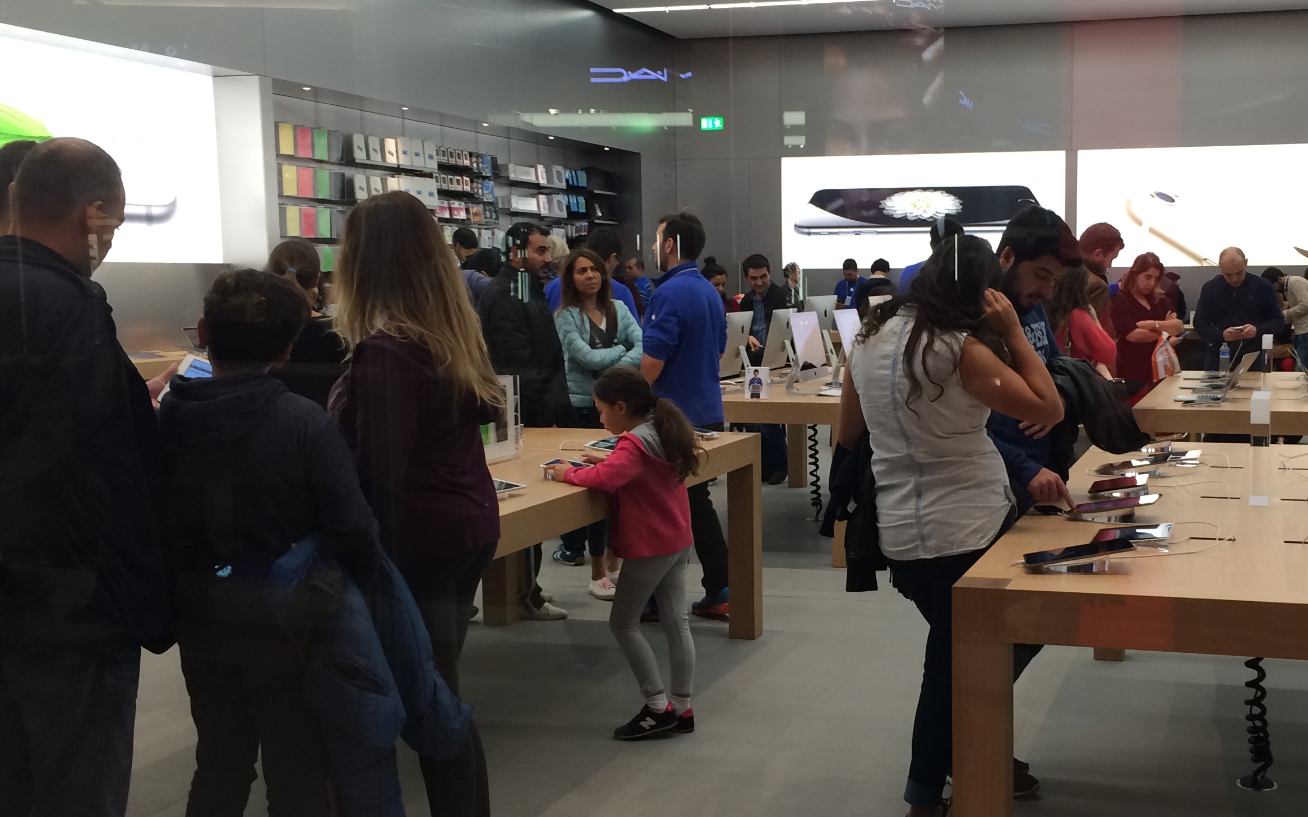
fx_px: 1533
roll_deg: +1.5
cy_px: 445
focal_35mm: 43
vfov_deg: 29.8
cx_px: 852
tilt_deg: -8.5
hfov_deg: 45.6
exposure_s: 1/40
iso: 40
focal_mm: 4.15
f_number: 2.2
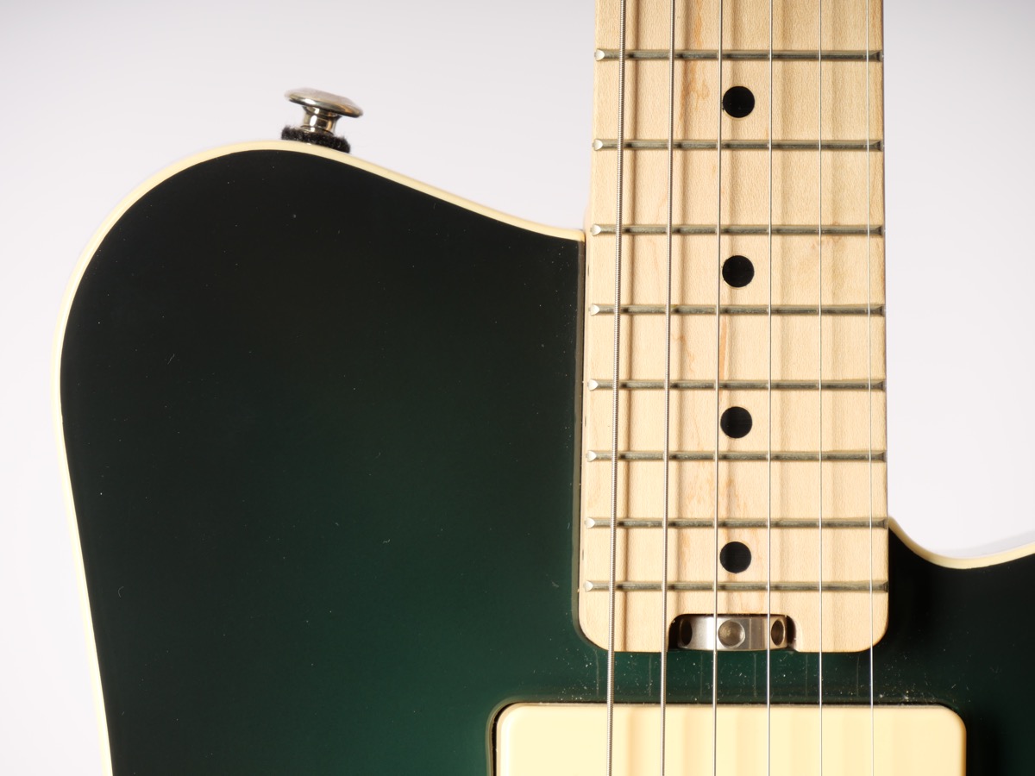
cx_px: 518
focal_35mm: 280
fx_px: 8372
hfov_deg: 7.1
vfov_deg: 5.3
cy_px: 388
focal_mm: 140
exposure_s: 1/200
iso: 200
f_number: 7.1
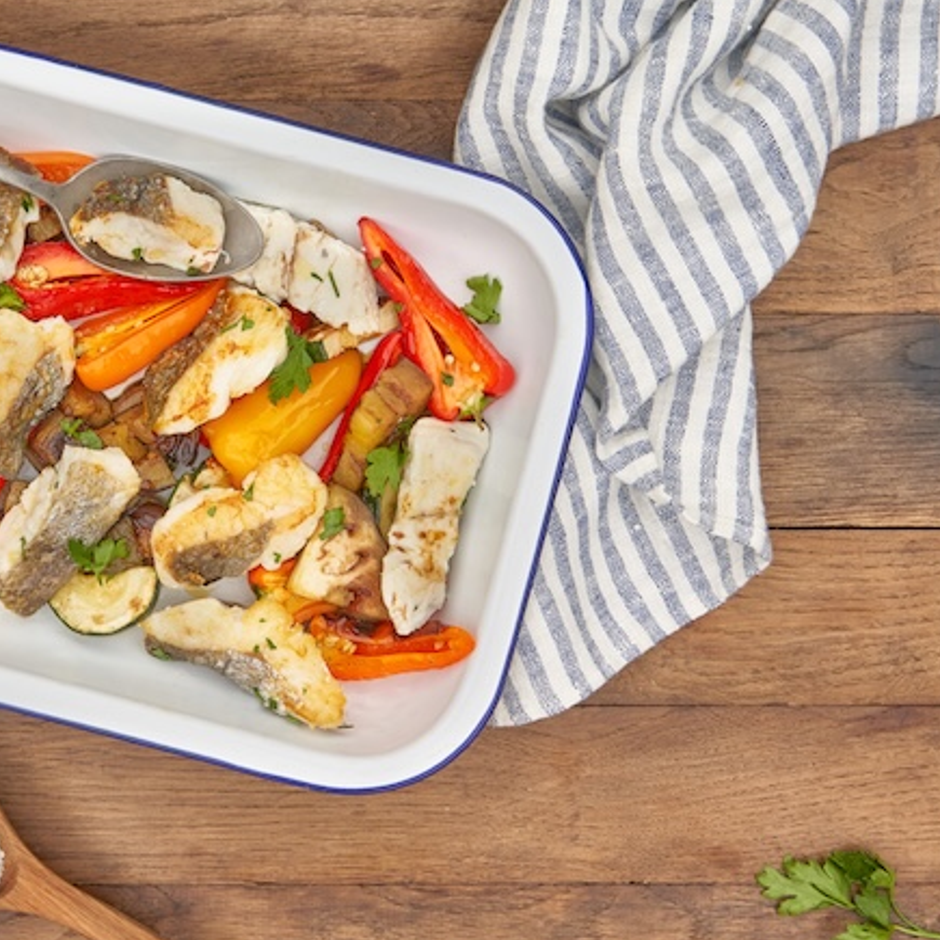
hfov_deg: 19.9
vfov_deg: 20.1
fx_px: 2642
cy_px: 374
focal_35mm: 86
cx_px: 138
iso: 400
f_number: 11
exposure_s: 1/200
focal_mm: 55
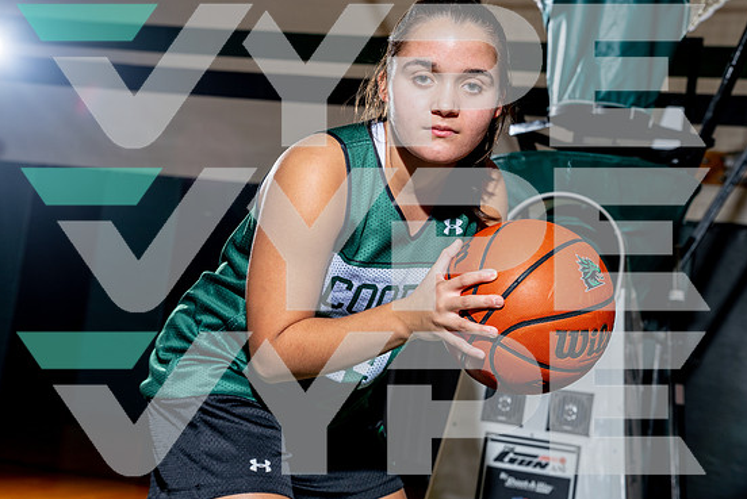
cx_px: 365
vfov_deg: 21.6
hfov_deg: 31.9
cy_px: 240
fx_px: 1308
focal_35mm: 63
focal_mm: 60
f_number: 6.3
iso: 100
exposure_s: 1/125
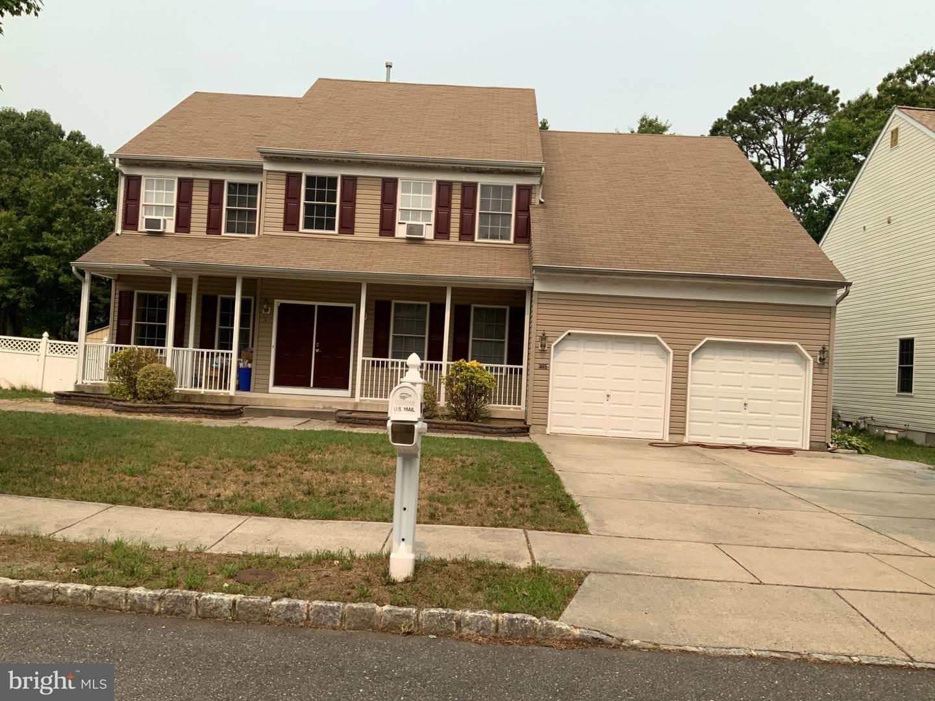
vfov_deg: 48.2
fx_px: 783
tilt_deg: +0.6
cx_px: 468
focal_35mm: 29
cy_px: 350
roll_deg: -2.8
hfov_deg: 61.7
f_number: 1.8
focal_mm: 3
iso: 16
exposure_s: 1/1730
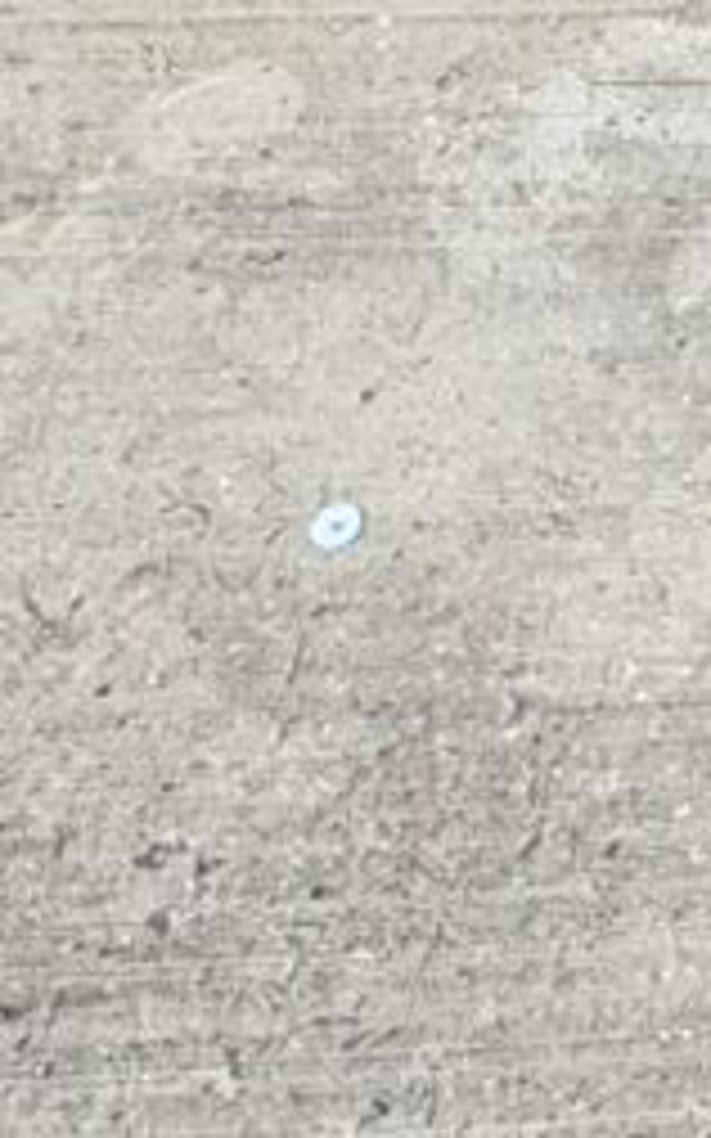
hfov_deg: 15.8
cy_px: 288
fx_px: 1861
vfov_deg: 33.4
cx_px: 1512
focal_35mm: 60
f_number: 2.2
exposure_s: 1/371
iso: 16
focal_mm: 2.22
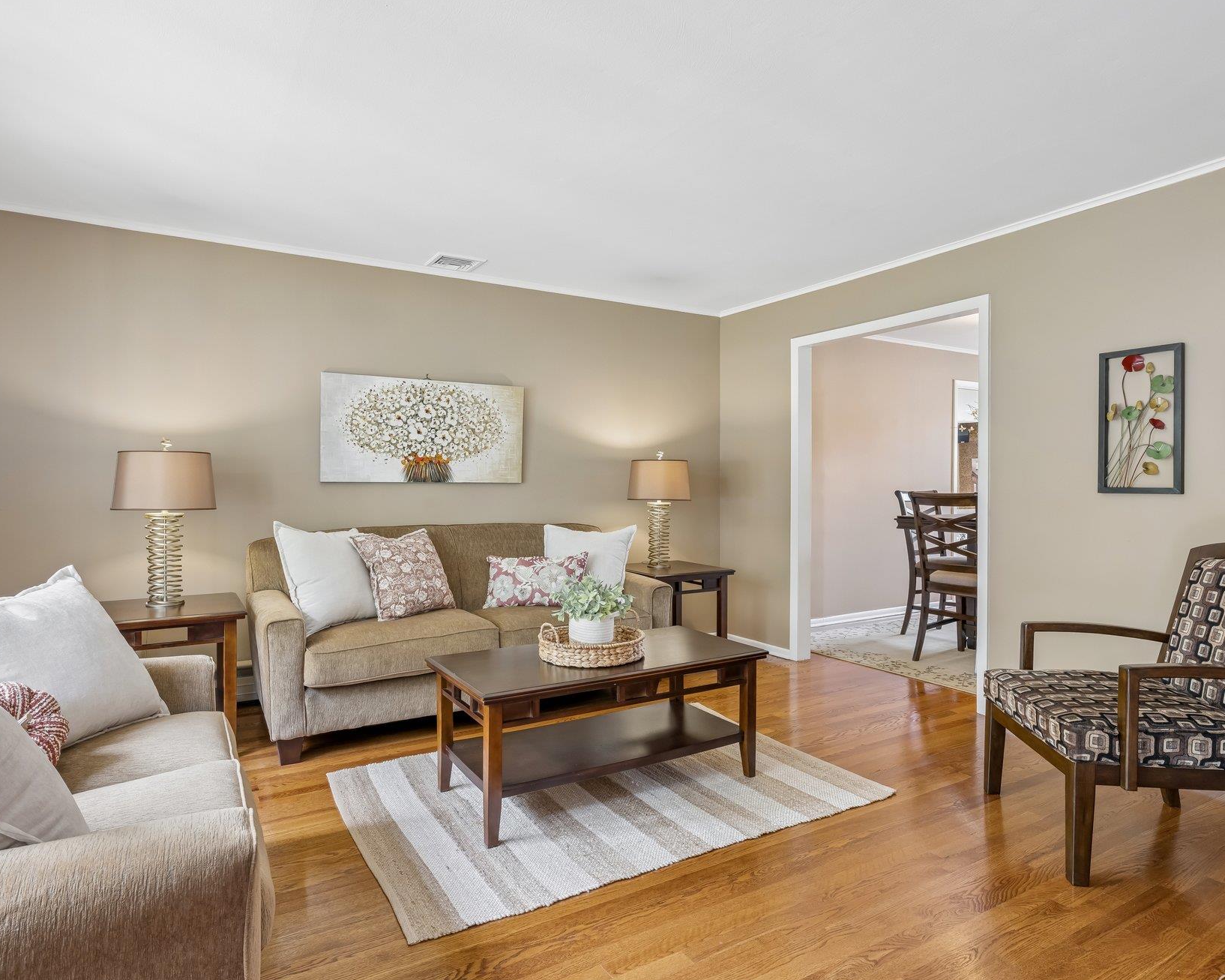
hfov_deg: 80.4
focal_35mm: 20
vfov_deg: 68.1
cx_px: 602
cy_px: 490
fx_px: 725
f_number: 9
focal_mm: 17
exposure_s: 1/4
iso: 250
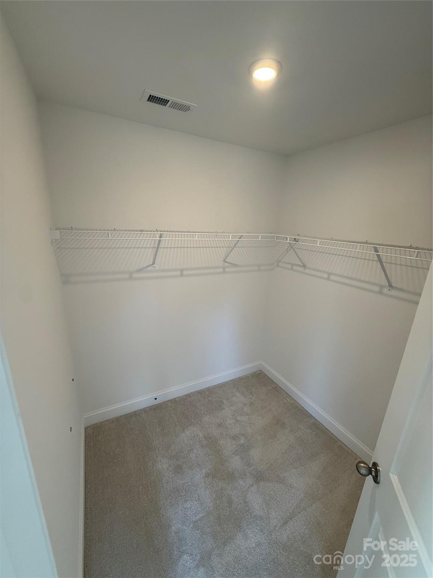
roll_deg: -3.0
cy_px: 289
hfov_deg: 85.7
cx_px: 216
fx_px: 233
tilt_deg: -15.2
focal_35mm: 14
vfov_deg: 102.1
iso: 160
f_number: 2.2
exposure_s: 1/120
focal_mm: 2.22
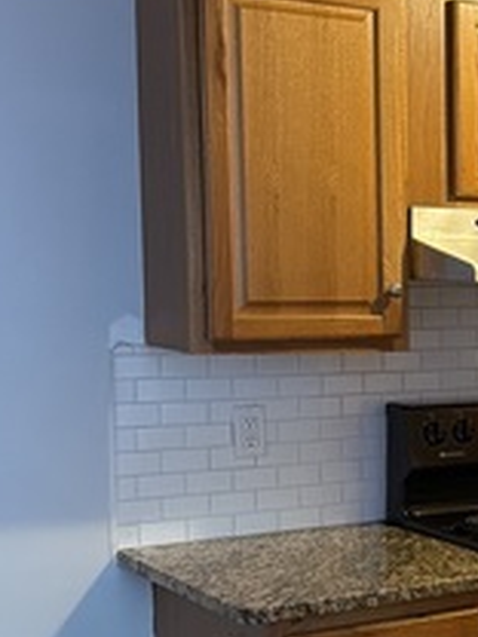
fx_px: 1418
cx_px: 683
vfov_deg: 25.2
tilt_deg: -8.3
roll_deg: -1.2
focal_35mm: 77
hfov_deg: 17.5
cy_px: 446
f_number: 1.78
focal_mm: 6.76
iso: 640
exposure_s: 1/60
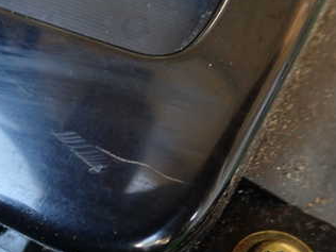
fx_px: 553
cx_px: 23
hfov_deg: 31.9
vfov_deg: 25.5
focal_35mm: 57
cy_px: 165
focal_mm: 5.4
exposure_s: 1/40
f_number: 2.3
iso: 200
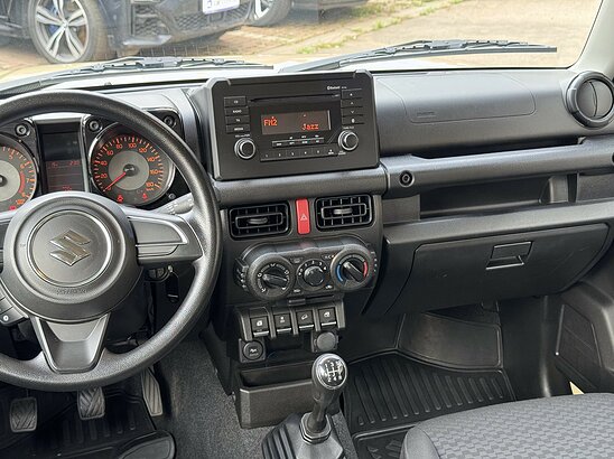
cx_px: 307
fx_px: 851
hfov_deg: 39.7
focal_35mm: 48
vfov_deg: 30.2
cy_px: 230
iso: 250
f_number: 1.78
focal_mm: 6.76
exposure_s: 1/60
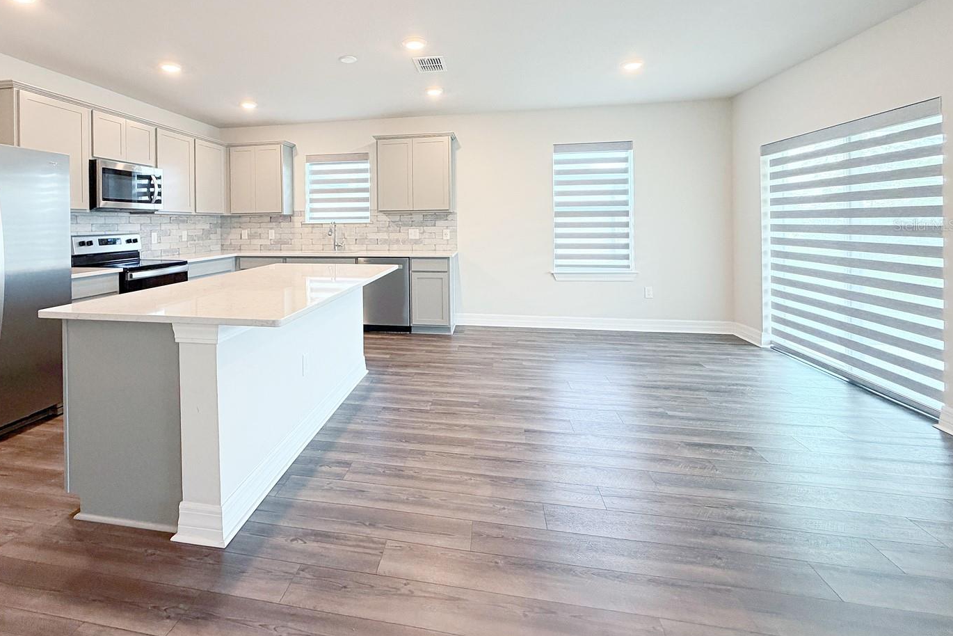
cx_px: 403
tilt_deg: -0.5
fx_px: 450
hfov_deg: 92.5
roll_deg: +0.4
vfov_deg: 68.9
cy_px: 225
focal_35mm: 17
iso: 320
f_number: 2.2
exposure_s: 1/120
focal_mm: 2.22
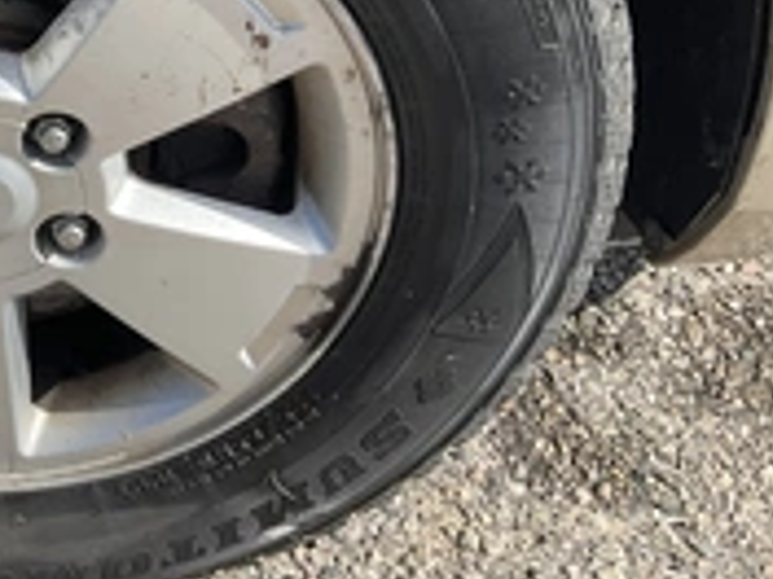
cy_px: -13
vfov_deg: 21.4
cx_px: -75
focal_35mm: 66
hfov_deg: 27.0
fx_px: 1474
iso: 25
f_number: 1.8
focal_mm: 3
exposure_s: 1/816
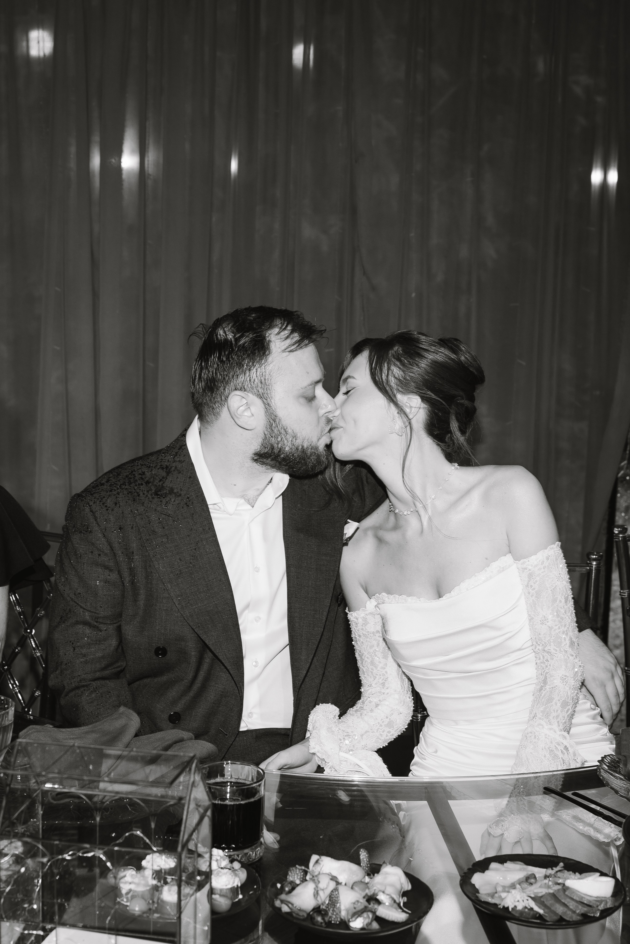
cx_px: 315
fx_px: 1575
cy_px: 472
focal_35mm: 60
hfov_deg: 22.6
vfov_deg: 33.4
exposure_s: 1/60
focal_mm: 40
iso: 80
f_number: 5
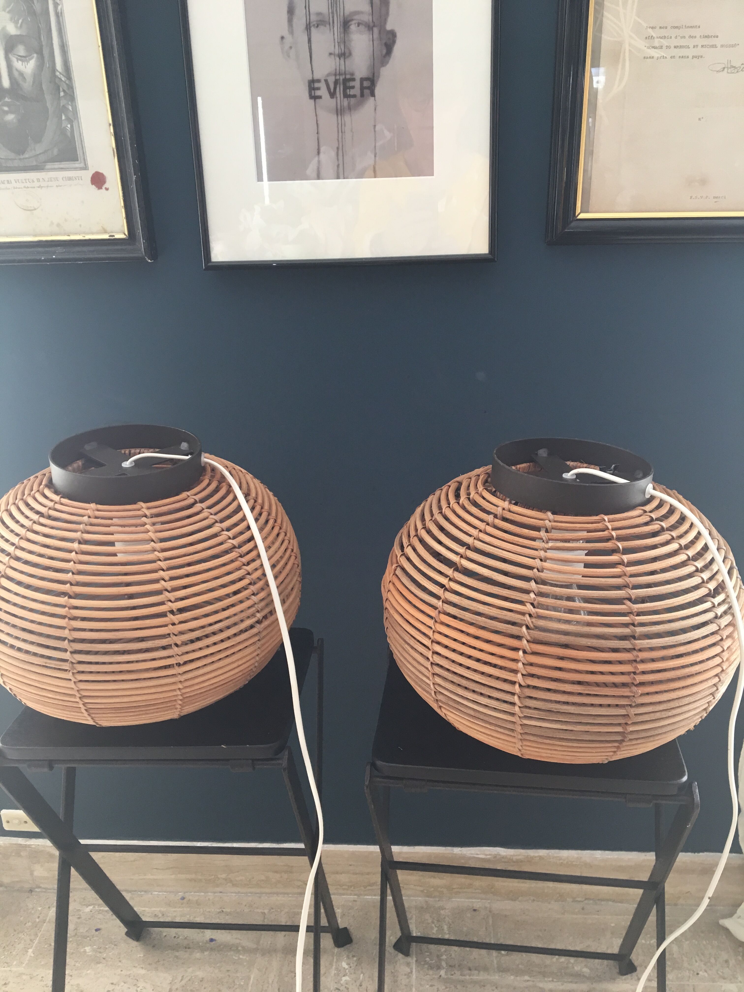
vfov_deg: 61.7
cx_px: 372
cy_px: 496
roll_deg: +1.4
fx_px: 831
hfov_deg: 48.2
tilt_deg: -20.1
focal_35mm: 29
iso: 50
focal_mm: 4.15
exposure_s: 1/33
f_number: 2.2
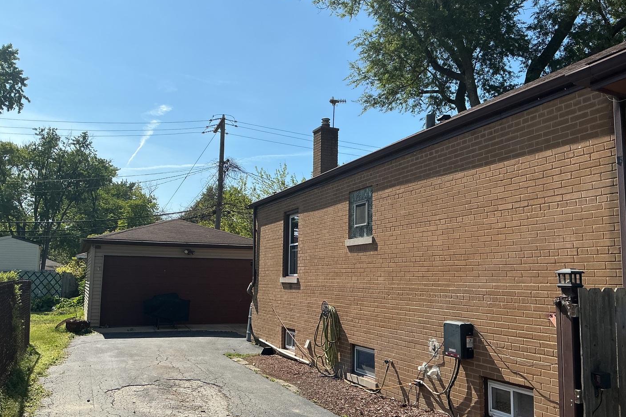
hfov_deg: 60.3
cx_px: 314
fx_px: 539
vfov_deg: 42.3
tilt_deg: +7.2
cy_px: 216
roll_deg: -0.3
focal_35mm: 31
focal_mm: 3
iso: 25
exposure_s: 1/2427
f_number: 1.8
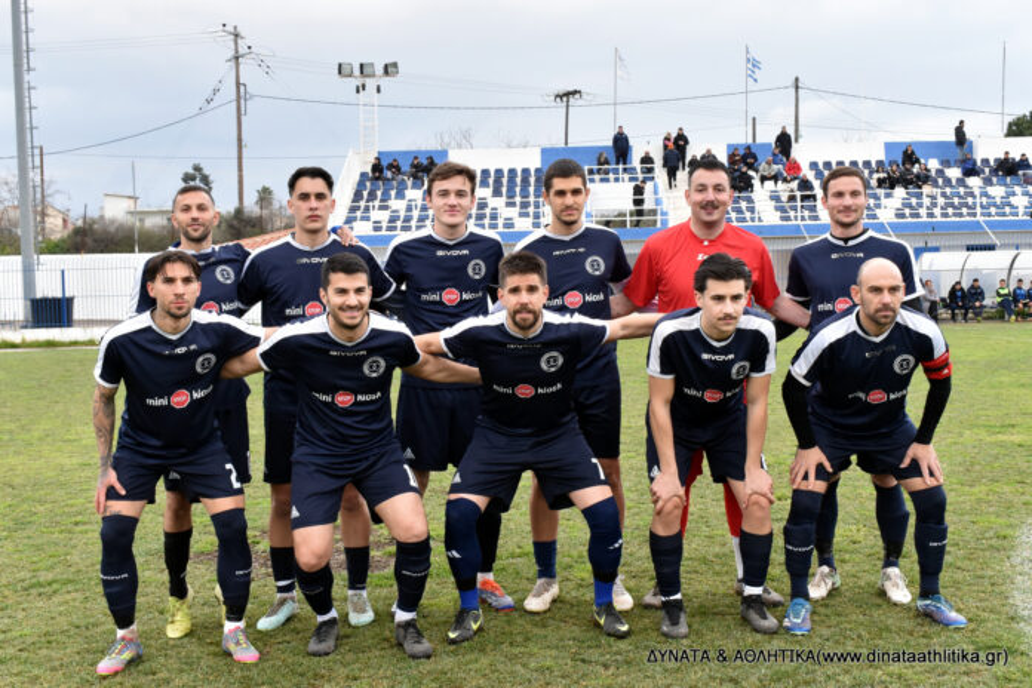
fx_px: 1333
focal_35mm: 46
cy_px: 344
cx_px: 516
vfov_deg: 28.9
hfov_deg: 42.3
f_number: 11
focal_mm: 31
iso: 1000
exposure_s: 1/200
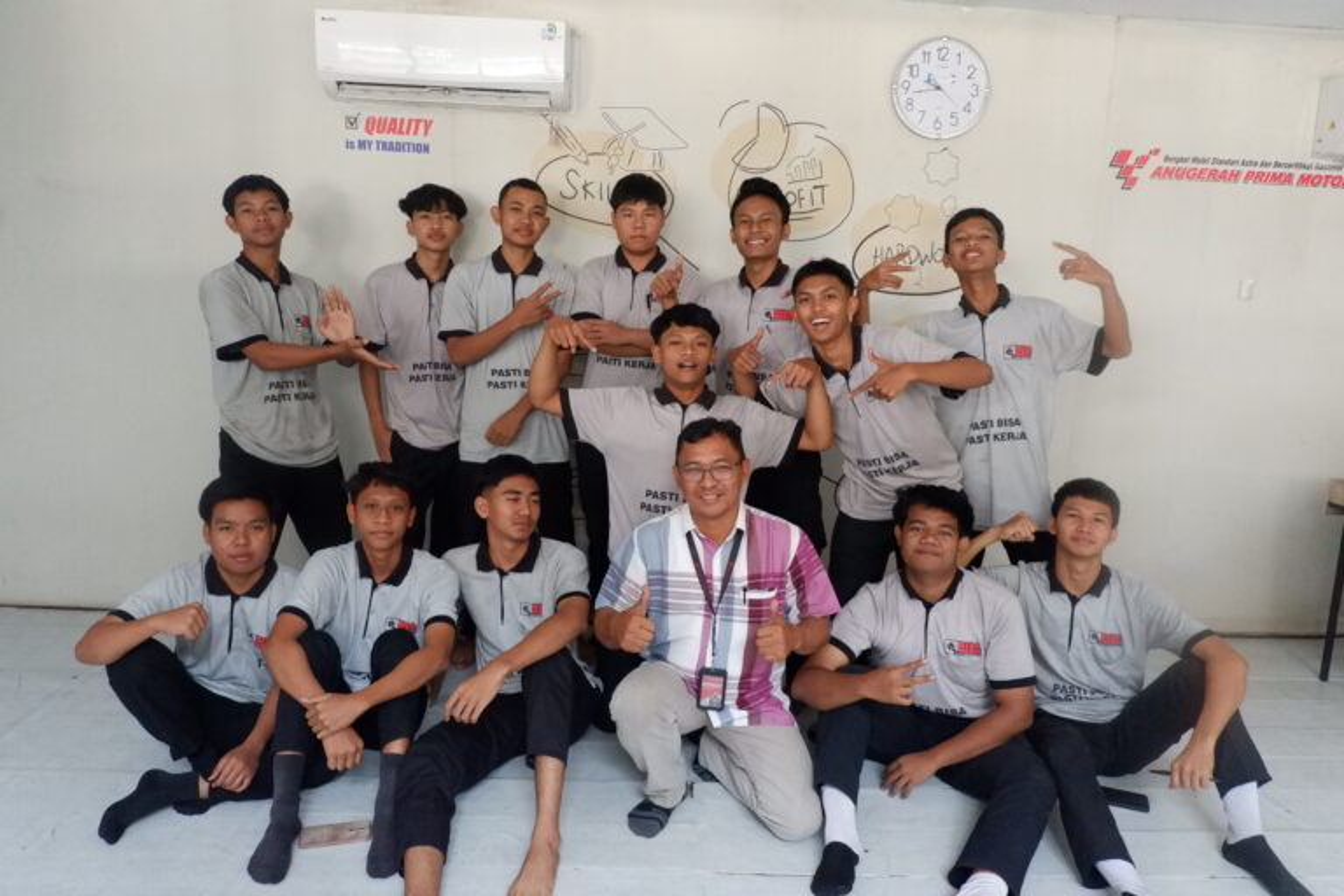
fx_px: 896
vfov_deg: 53.1
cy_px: 448
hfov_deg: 73.7
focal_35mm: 24
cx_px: 672
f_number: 3.5
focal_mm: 16
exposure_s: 1/100
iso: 6400
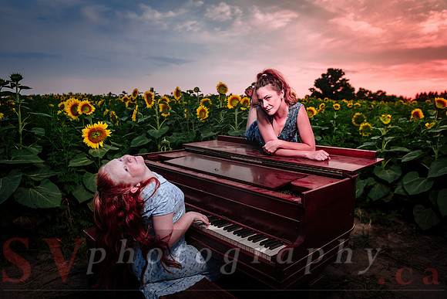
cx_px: 224
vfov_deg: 51.6
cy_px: 150
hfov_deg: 71.8
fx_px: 309
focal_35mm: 25
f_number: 3.2
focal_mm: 24
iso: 64
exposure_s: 1/160
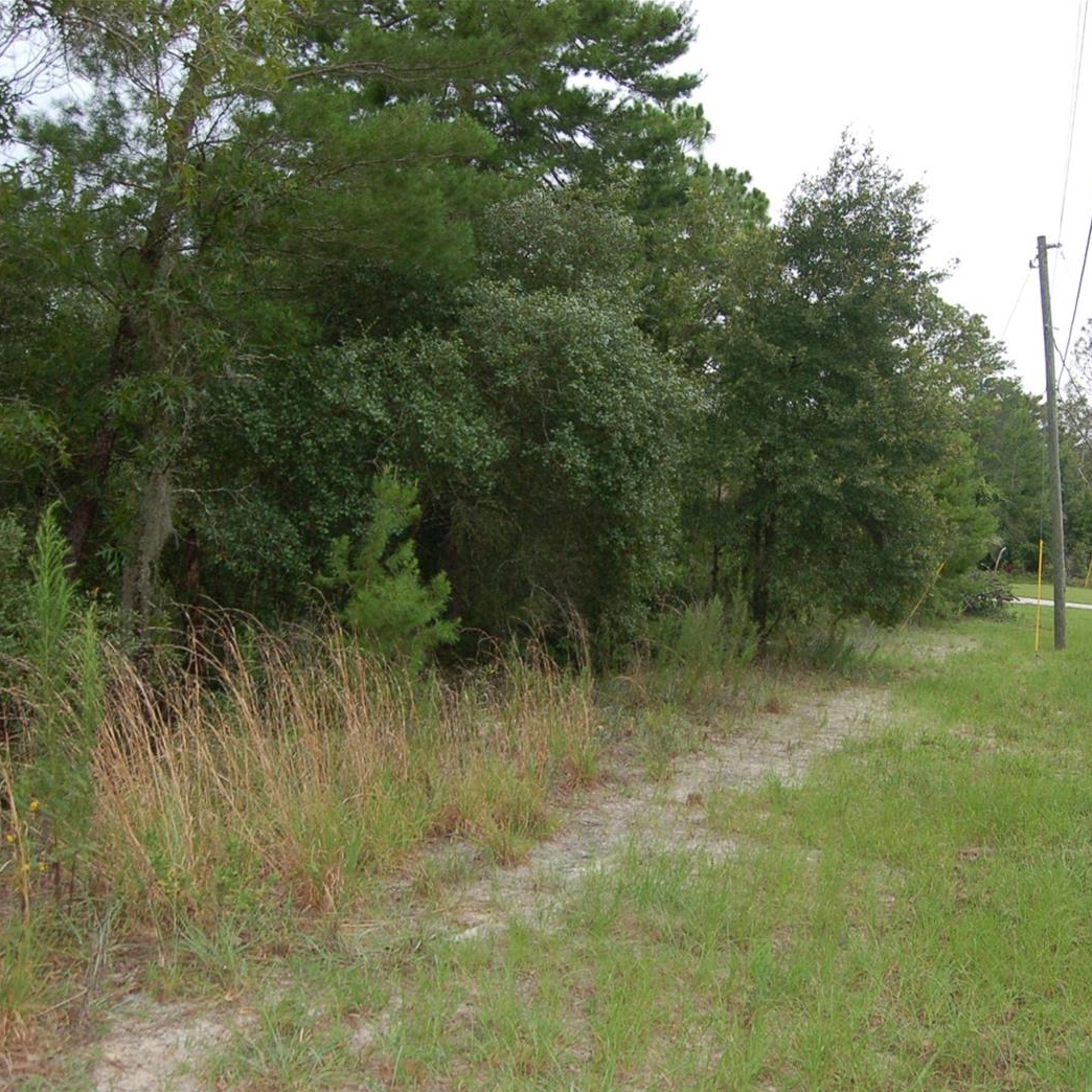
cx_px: 666
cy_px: 553
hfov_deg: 42.6
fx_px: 1392
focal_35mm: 39
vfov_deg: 42.8
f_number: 5.6
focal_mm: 20
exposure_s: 1/500
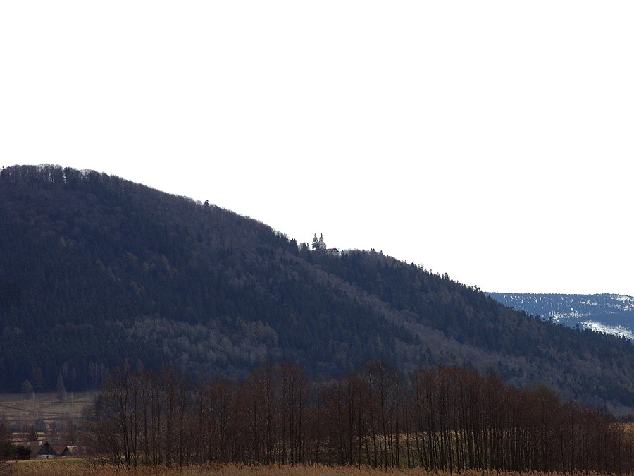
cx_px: 317
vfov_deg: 8.5
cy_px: 238
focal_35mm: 175
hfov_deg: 11.3
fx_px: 3205
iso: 80
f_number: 7.6
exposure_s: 1/500
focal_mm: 39
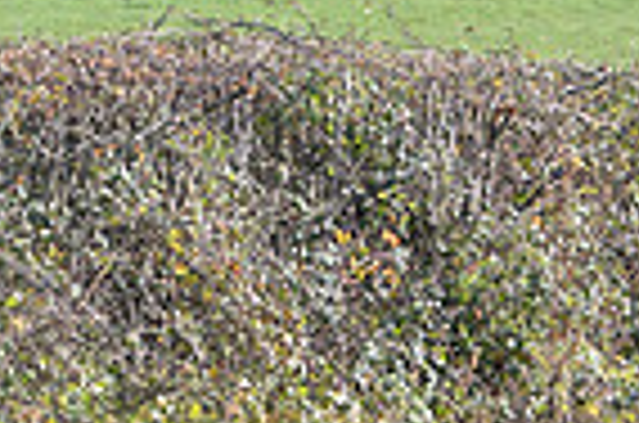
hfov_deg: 4.9
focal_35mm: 418
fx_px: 7403
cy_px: -68
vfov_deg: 3.3
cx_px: -580
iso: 1000
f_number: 5
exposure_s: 1/1250
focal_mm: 102
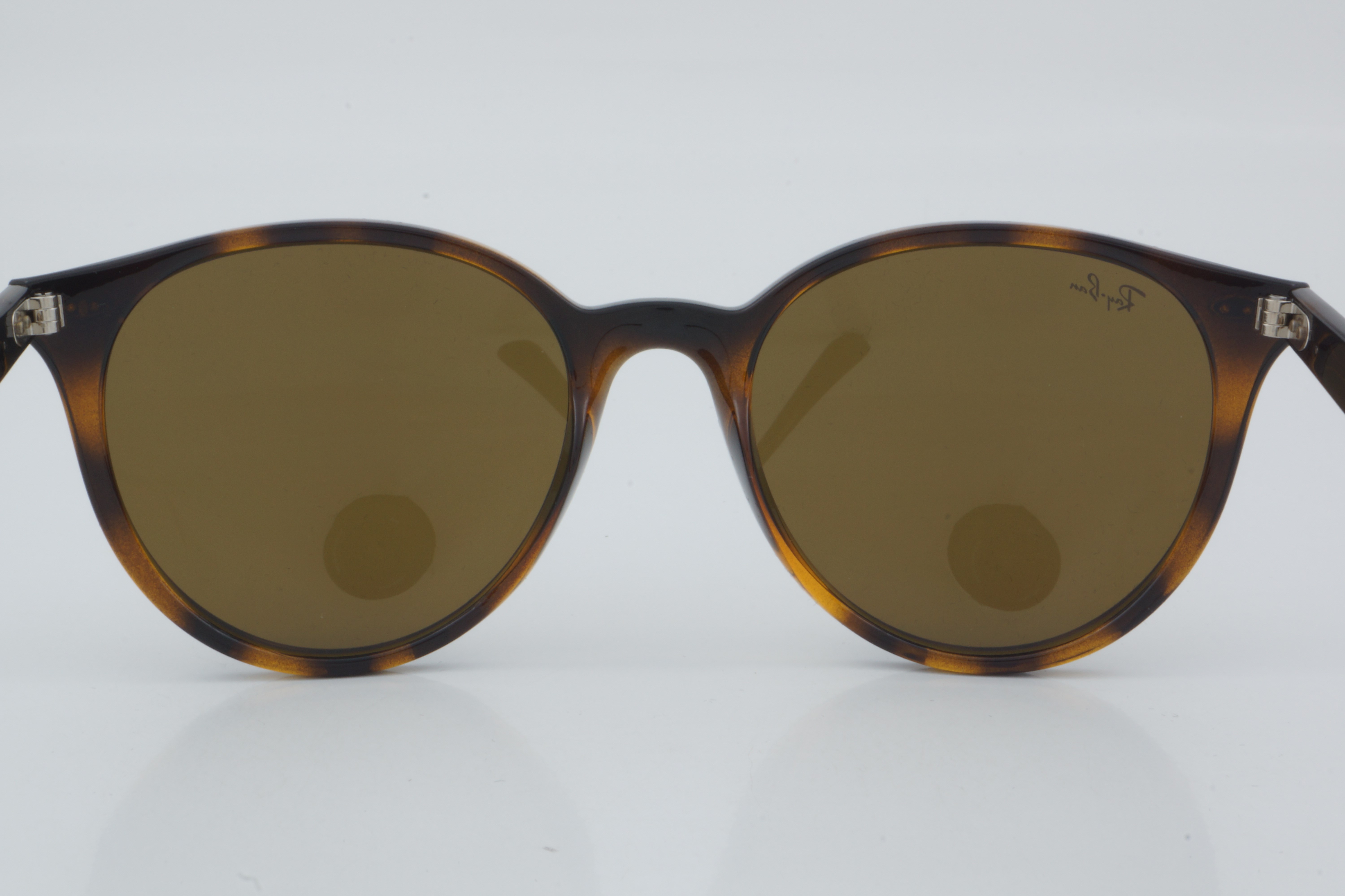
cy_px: 448
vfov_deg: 16.6
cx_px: 672
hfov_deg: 24.6
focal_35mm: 82
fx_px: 3082
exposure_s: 1/4
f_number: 29
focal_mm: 55
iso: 100
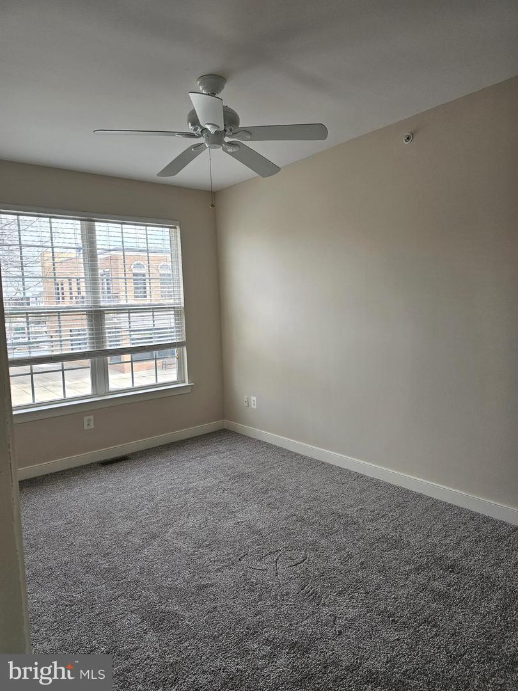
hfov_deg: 58.9
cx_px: 259
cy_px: 346
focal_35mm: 23
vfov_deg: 73.9
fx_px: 459
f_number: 1.7
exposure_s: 1/207
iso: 64
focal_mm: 6.3
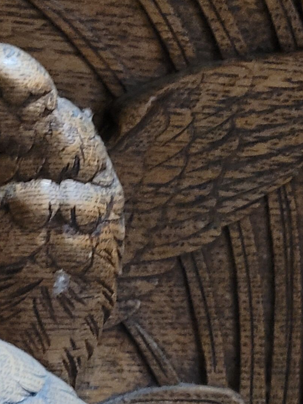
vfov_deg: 20.0
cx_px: -151
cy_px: 334
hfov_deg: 14.3
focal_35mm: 97
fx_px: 1132
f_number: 1.8
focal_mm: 5.4
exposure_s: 1/25
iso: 1000
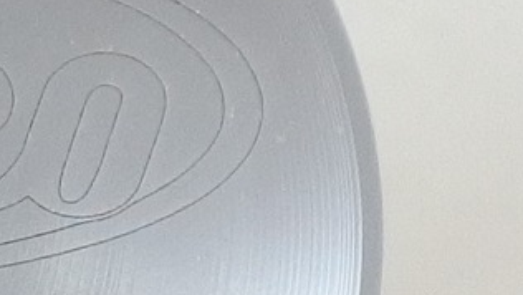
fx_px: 3551
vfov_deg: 4.7
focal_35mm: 256
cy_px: 398
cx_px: -244
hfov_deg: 8.3
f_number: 4.2
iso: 450
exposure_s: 1/125
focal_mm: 15.3
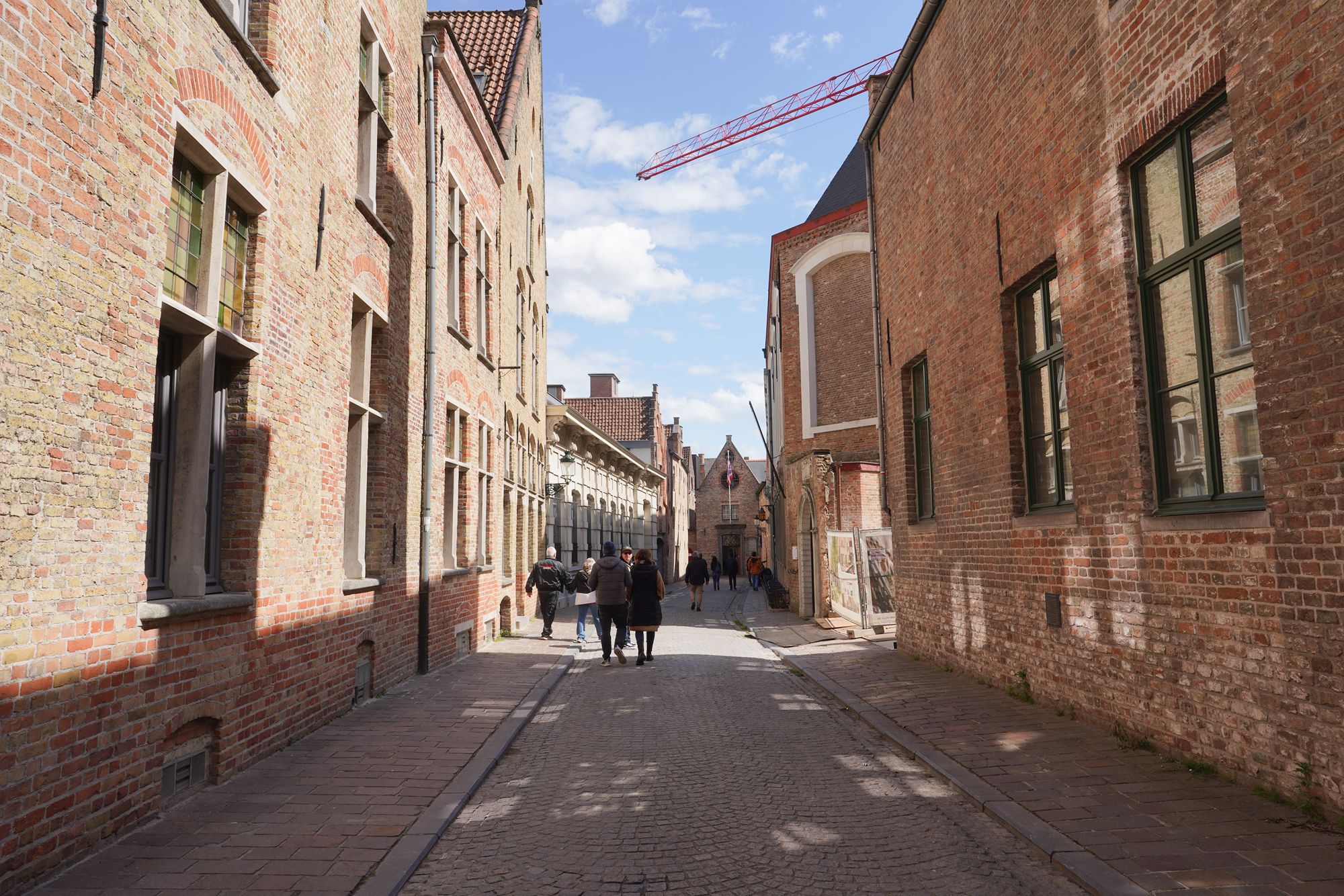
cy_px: 448
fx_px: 896
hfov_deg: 73.7
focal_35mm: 24
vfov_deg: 53.1
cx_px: 672
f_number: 14
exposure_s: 1/100
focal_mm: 24
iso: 100
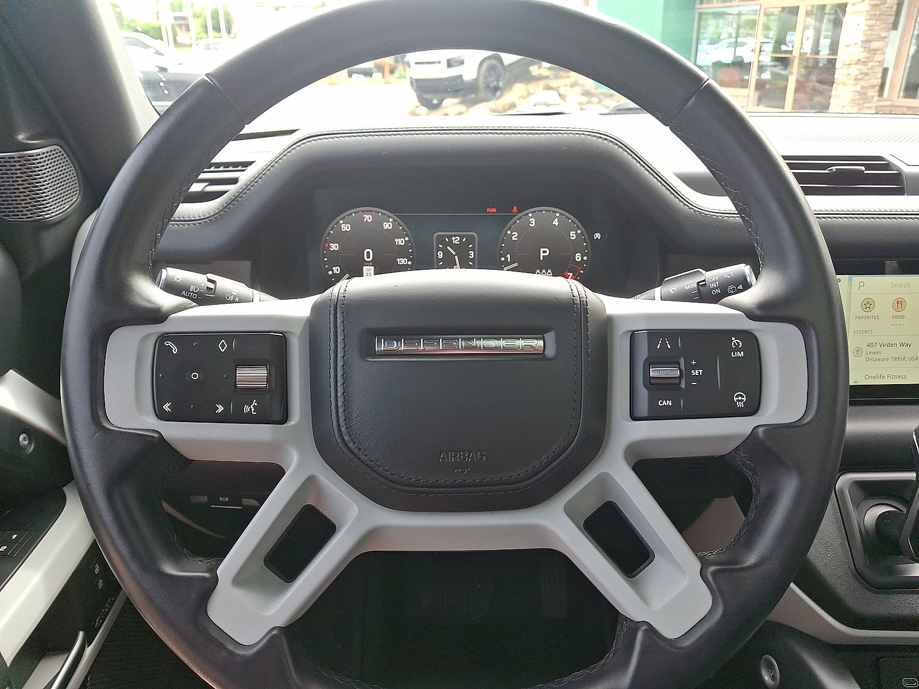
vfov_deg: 54.9
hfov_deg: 69.4
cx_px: 460
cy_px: 344
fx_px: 664
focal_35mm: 25
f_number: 1.8
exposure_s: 1/120
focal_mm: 4.69
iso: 36
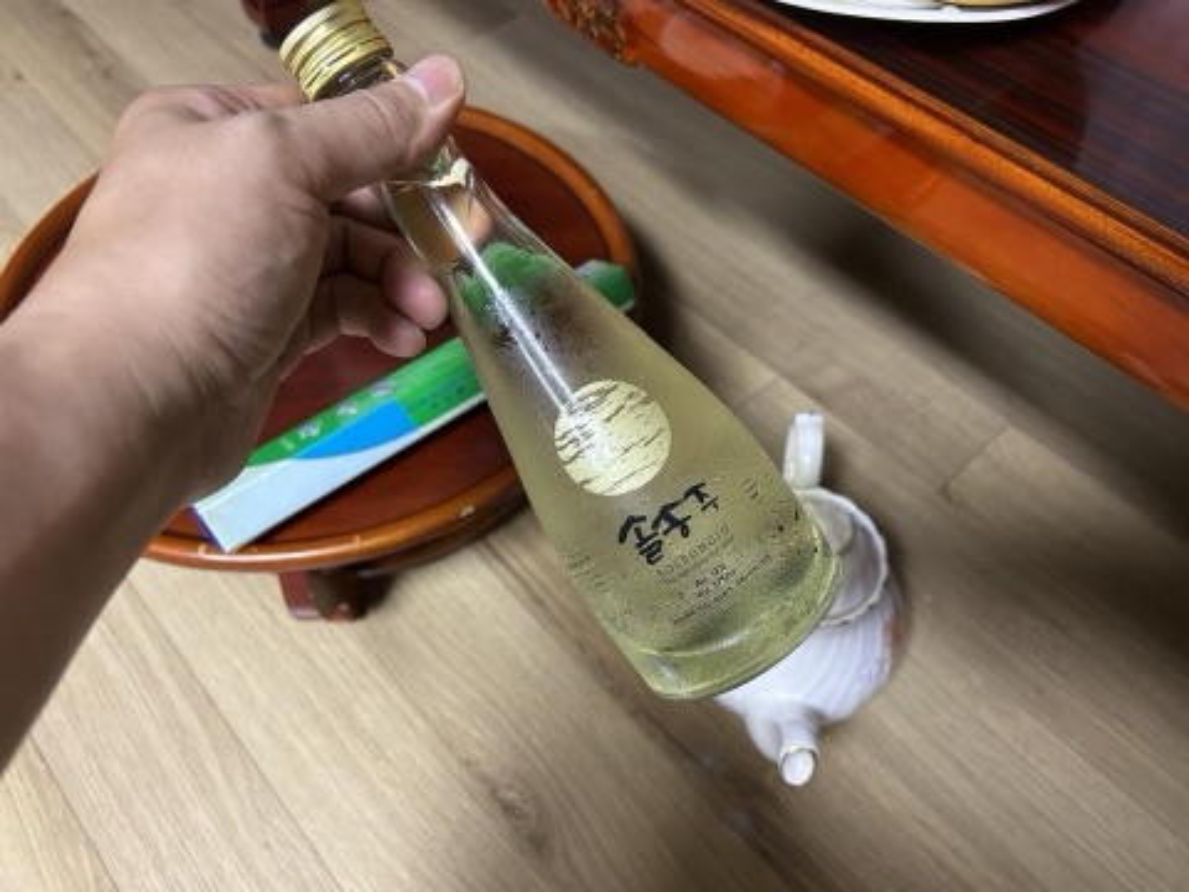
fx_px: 893
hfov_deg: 67.3
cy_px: 446
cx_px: 594
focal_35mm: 26
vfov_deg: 53.1
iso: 320
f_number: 1.5
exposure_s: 1/60
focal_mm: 5.7
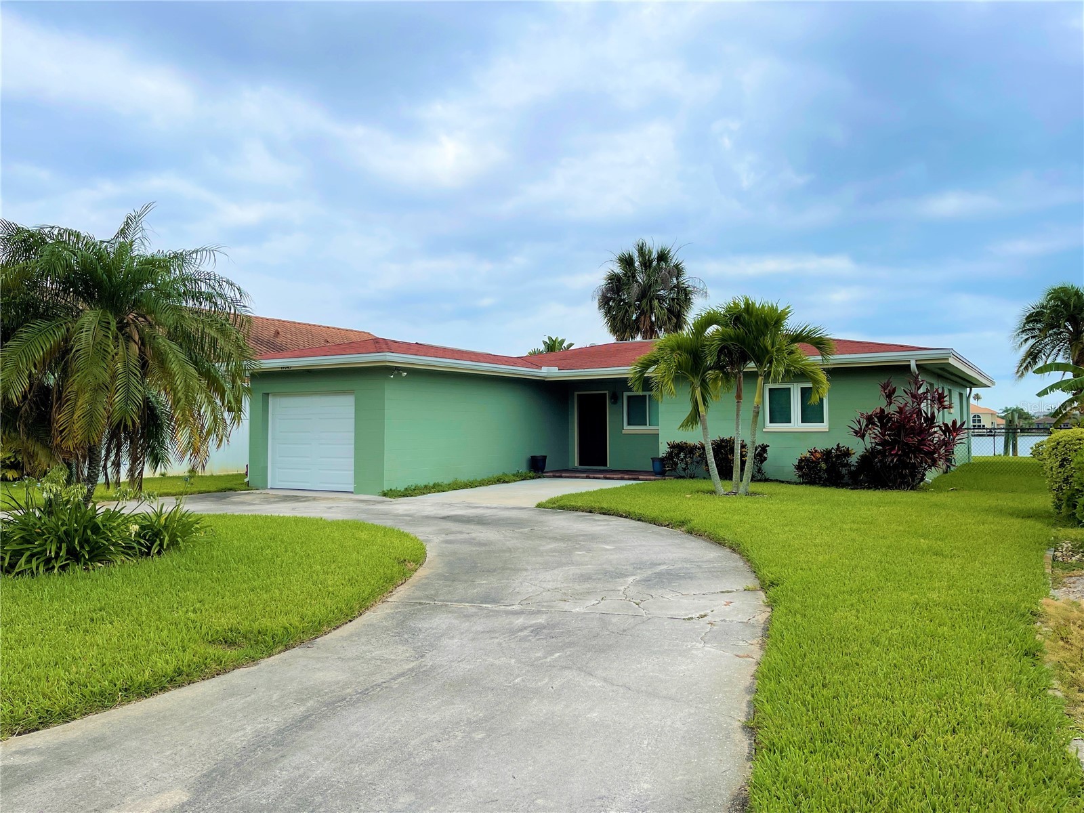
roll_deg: -0.5
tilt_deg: +1.6
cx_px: 542
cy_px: 406
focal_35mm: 26
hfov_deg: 67.3
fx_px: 814
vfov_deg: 53.1
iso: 32
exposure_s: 1/6579
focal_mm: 5.1
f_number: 1.6
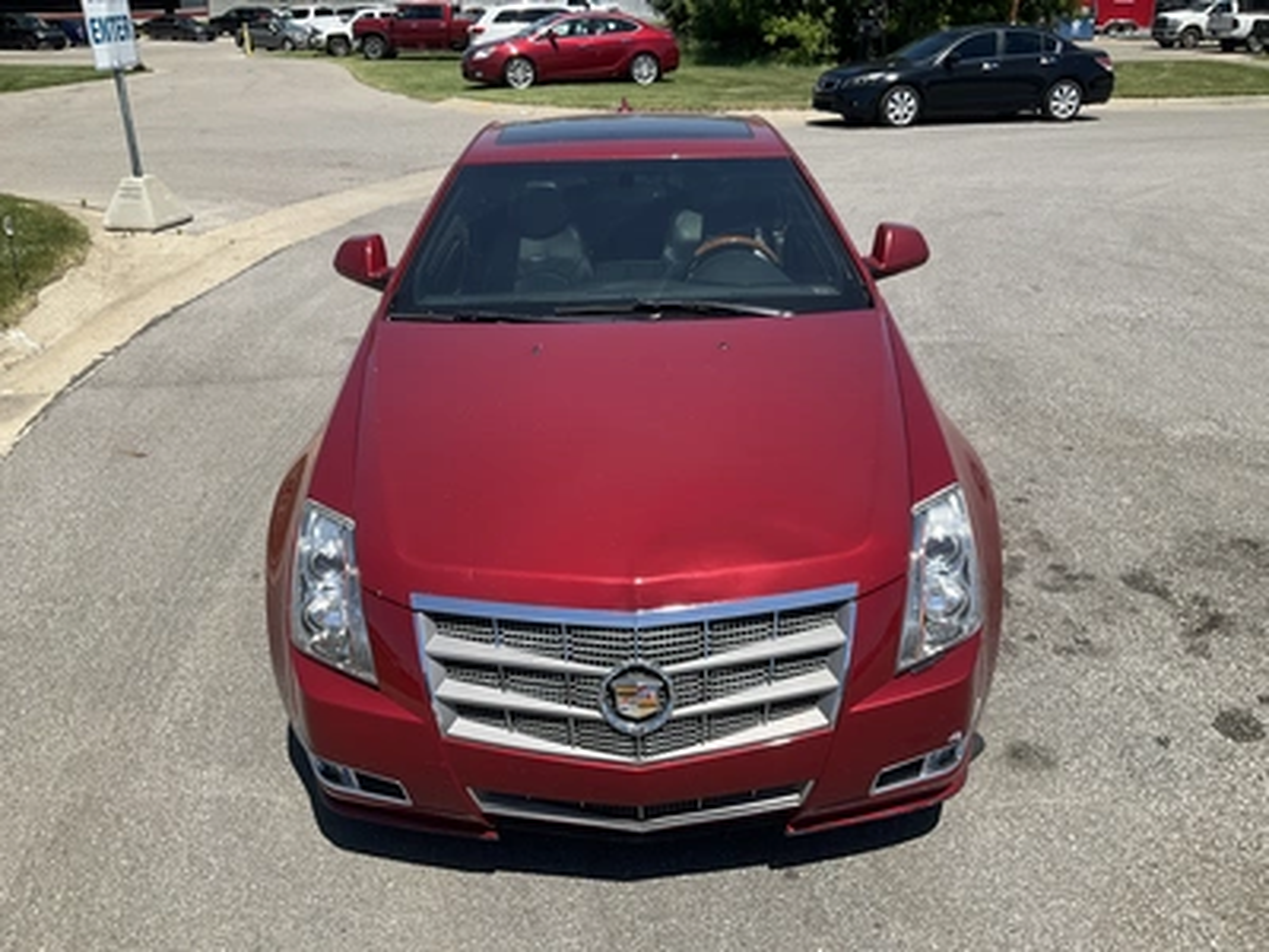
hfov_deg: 61.7
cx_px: 634
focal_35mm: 29
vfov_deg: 48.2
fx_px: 1063
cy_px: 476
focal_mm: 3
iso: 25
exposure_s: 1/1730
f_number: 1.8
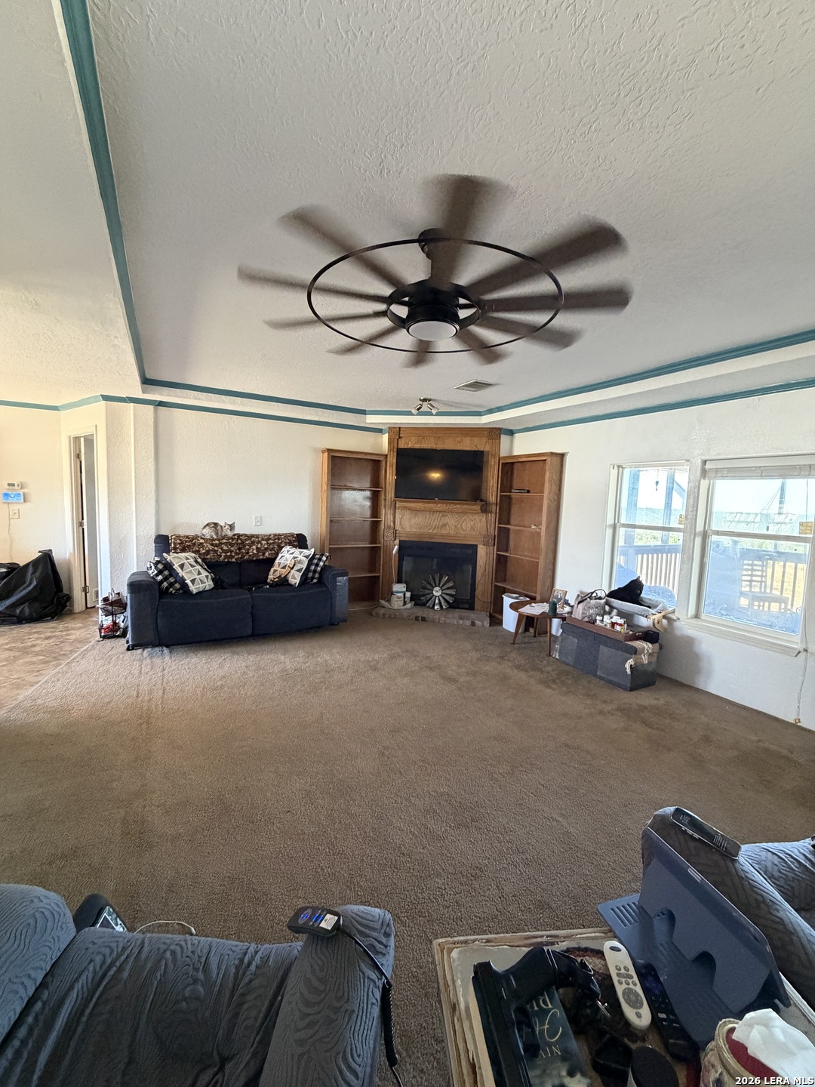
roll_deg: -2.0
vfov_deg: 102.1
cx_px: 408
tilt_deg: -4.8
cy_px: 544
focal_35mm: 14
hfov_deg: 85.7
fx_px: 439
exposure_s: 1/60
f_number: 2.2
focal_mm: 2.22
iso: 500
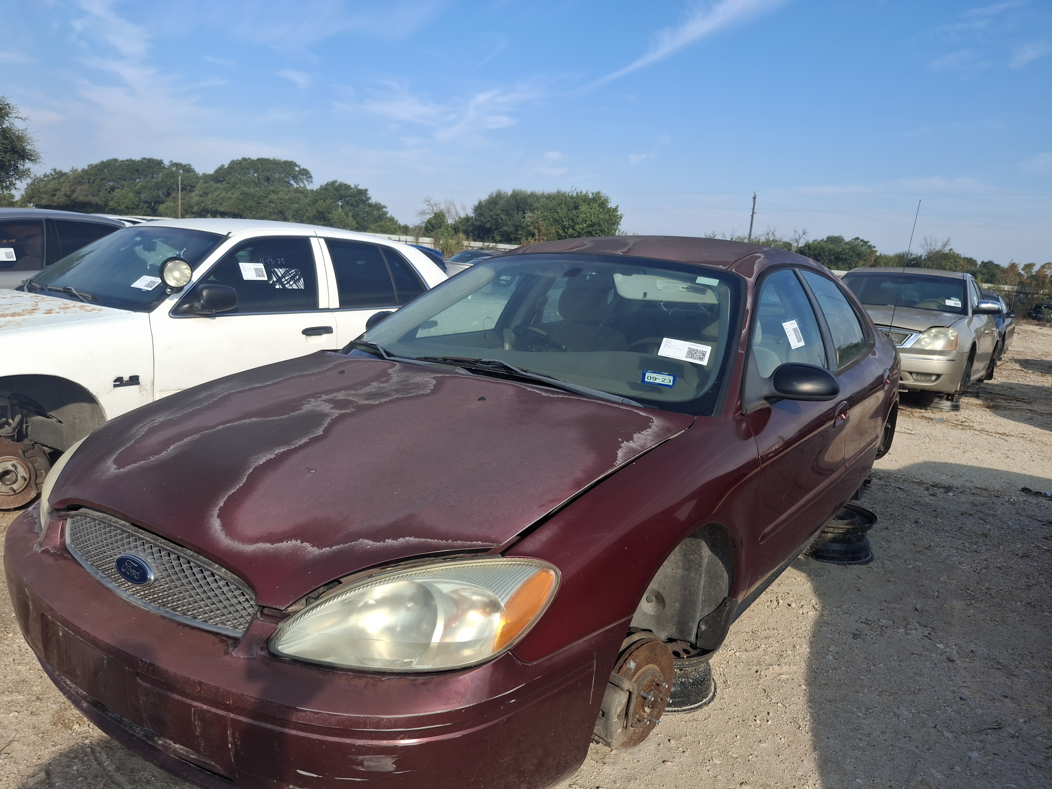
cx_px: 526
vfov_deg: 54.9
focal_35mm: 25
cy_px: 394
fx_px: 760
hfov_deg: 69.4
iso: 32
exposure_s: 1/1368
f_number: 1.8
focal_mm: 4.69
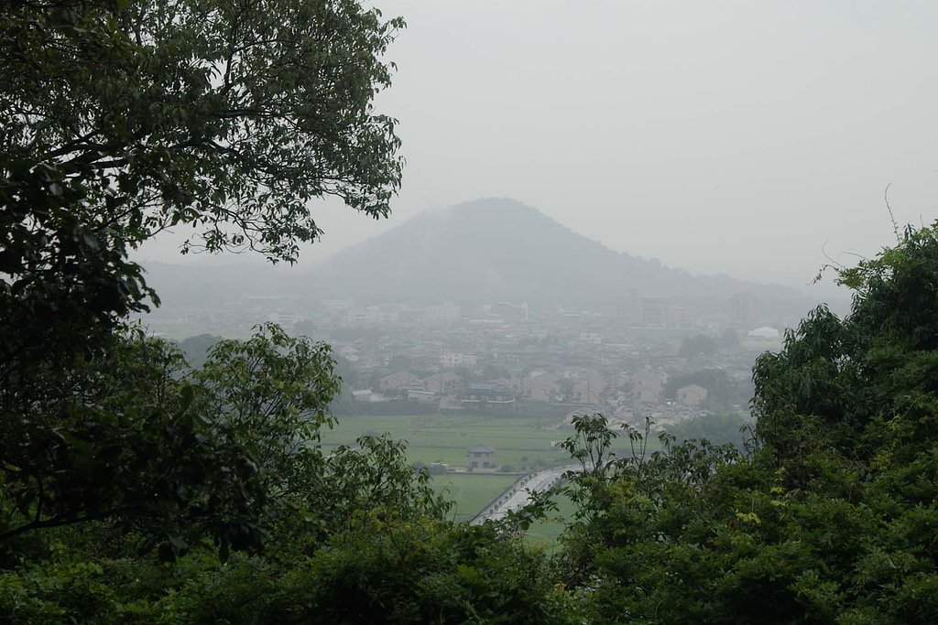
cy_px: 312
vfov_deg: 17.2
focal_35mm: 80
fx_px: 2072
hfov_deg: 25.5
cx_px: 469
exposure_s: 1/180
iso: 200
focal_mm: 53
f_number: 8
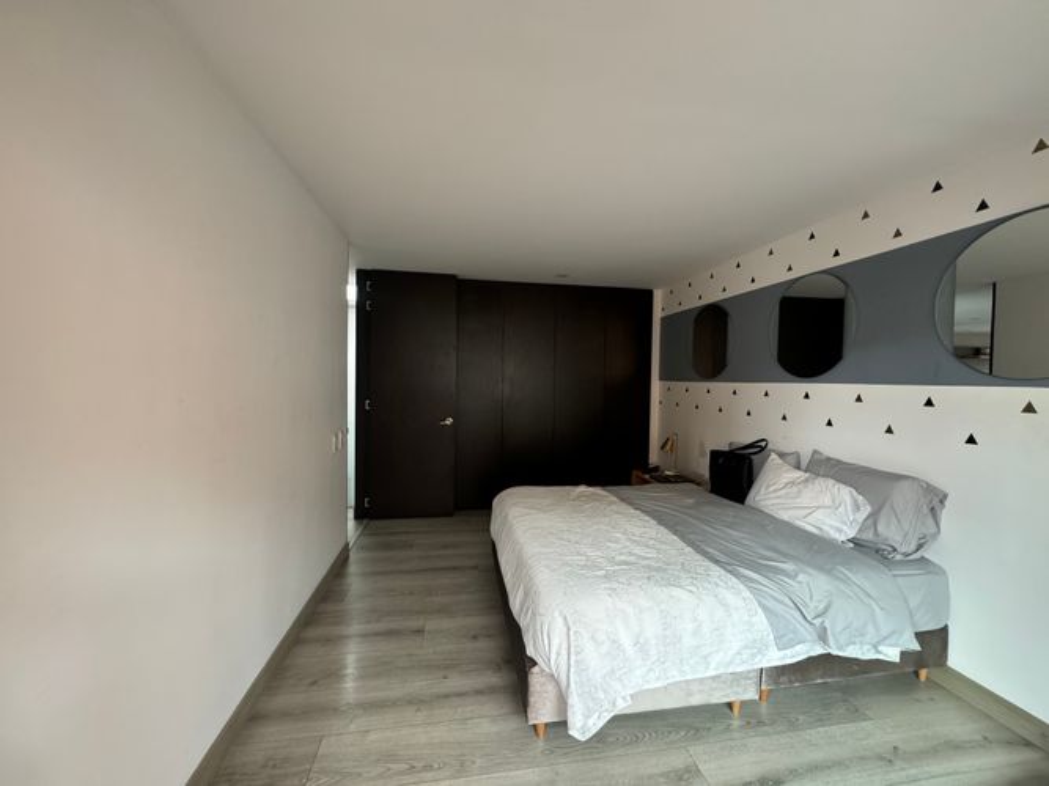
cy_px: 393
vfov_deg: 85.7
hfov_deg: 102.1
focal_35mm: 14
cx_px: 524
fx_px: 424
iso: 320
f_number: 2.2
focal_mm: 2.22
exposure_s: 1/89
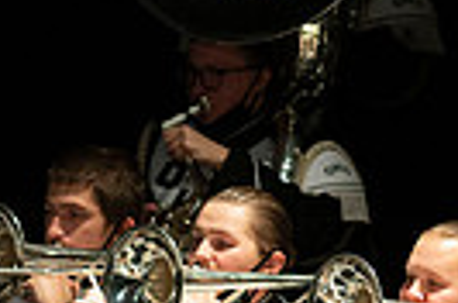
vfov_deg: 1.0
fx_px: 16639
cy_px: 503
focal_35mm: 1311
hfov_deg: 1.6
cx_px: 59
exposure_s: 1/500
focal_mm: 300
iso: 3200
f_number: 2.8
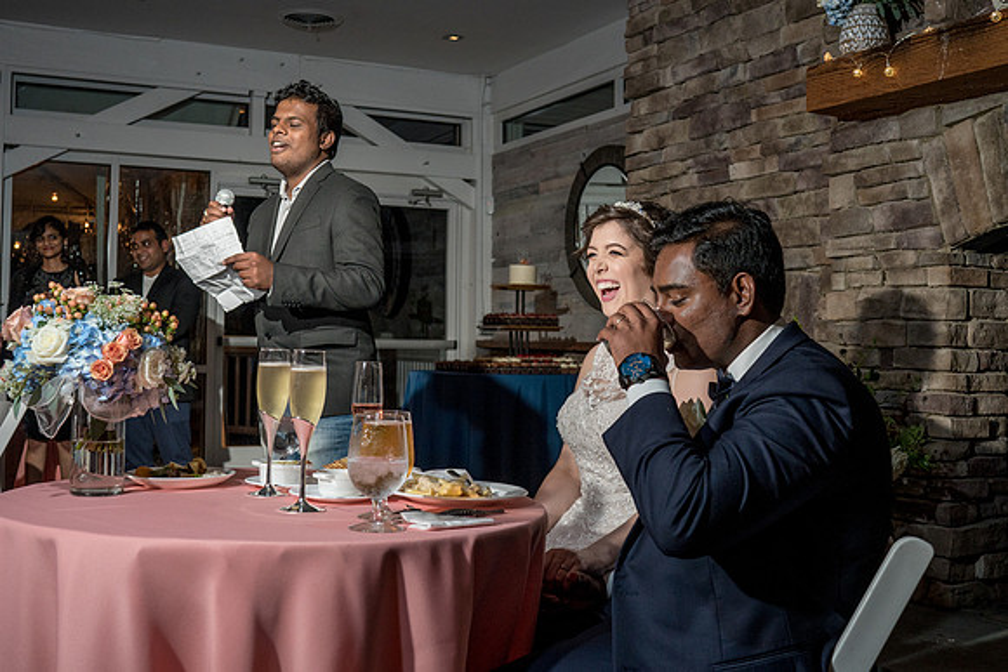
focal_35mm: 41
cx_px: 479
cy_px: 300
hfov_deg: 46.9
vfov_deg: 32.3
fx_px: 1162
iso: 800
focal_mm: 35
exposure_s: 1/200
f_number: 5.6
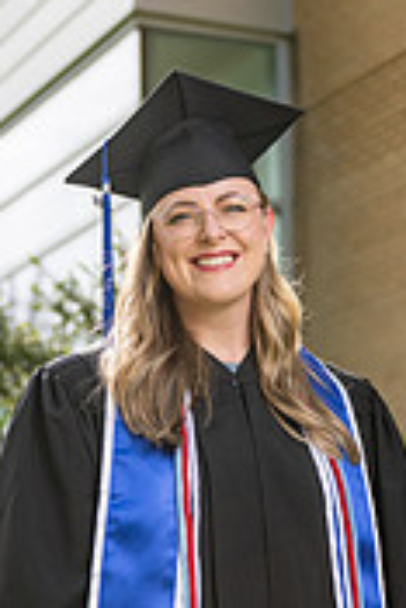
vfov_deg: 18.0
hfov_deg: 12.1
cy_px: 417
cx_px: 125
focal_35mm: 113
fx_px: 1908
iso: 100
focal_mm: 44
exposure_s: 1/1600
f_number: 2.8
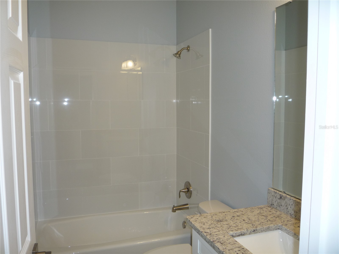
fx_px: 294
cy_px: 127
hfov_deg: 60.0
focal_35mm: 30
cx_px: 170
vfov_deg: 46.8
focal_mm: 5.2
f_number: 3.3
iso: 100
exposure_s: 1/30
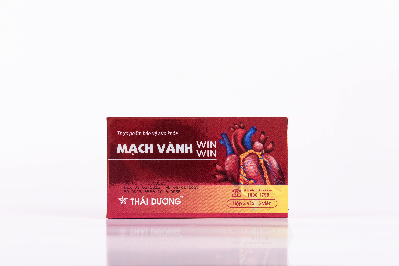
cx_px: 200
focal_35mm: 70
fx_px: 776
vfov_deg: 19.5
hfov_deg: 28.8
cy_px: 133
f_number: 11
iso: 160
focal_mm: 70
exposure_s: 1/125
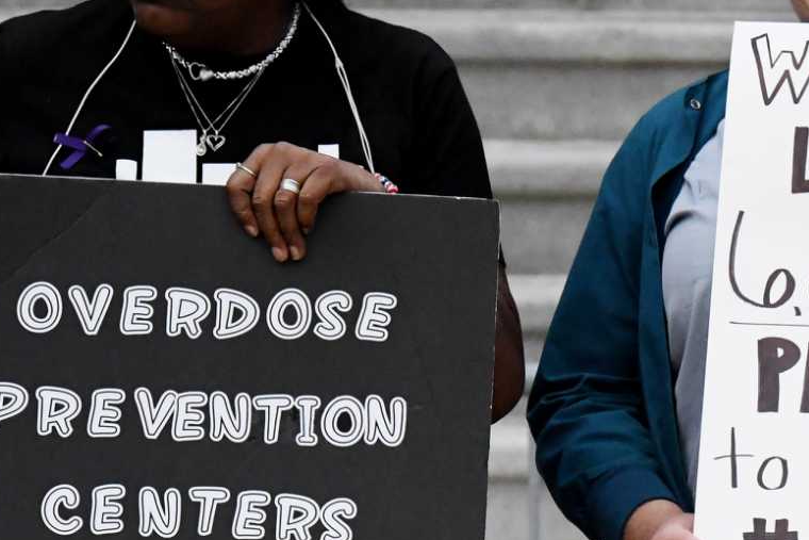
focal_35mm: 626
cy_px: 343
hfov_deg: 3.3
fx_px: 14077
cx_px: 819
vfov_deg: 2.2
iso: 4000
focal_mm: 155
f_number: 6.3
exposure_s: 1/8000
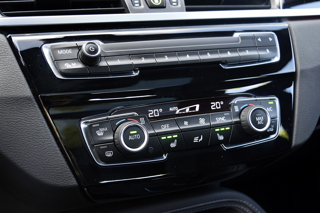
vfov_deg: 29.8
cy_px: 106
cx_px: 160
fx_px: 400
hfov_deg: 43.6
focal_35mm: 45
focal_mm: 30
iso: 800
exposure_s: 1/60
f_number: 4.5
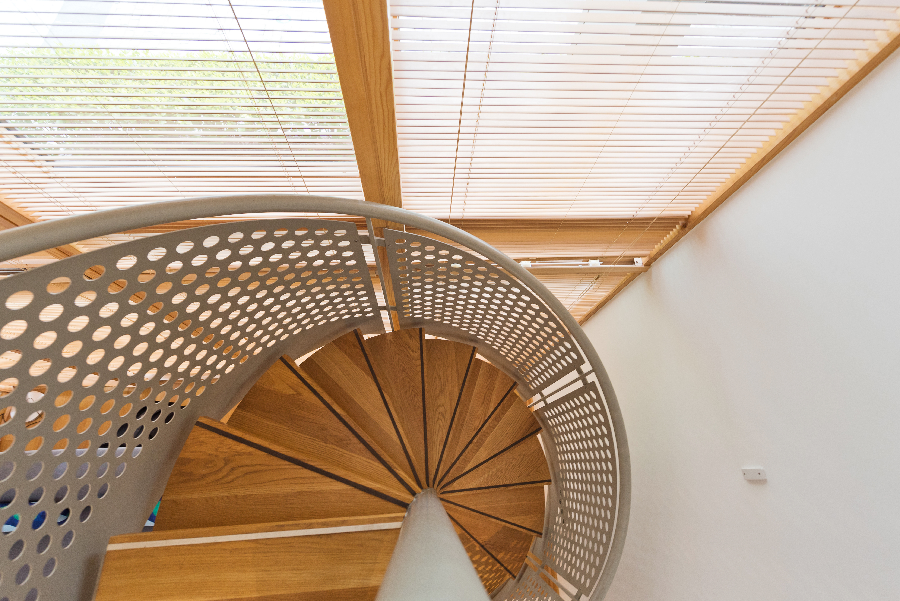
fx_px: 350
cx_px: 450
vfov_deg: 81.3
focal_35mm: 14
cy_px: 300
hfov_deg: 104.2
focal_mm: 14
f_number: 3.5
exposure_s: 1/50
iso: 400
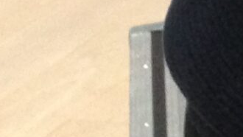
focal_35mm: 279
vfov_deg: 3.9
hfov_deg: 6.4
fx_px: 1799
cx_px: 937
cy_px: -526
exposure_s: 1/20
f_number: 2.4
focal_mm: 4.12
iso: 200
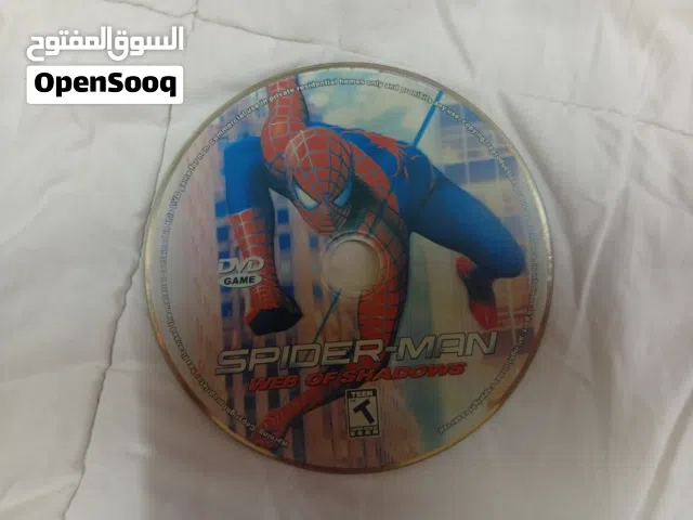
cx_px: 346
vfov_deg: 53.1
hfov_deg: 67.3
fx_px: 521
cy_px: 260
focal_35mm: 26
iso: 956
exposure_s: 1/20
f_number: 1.8
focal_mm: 3.96
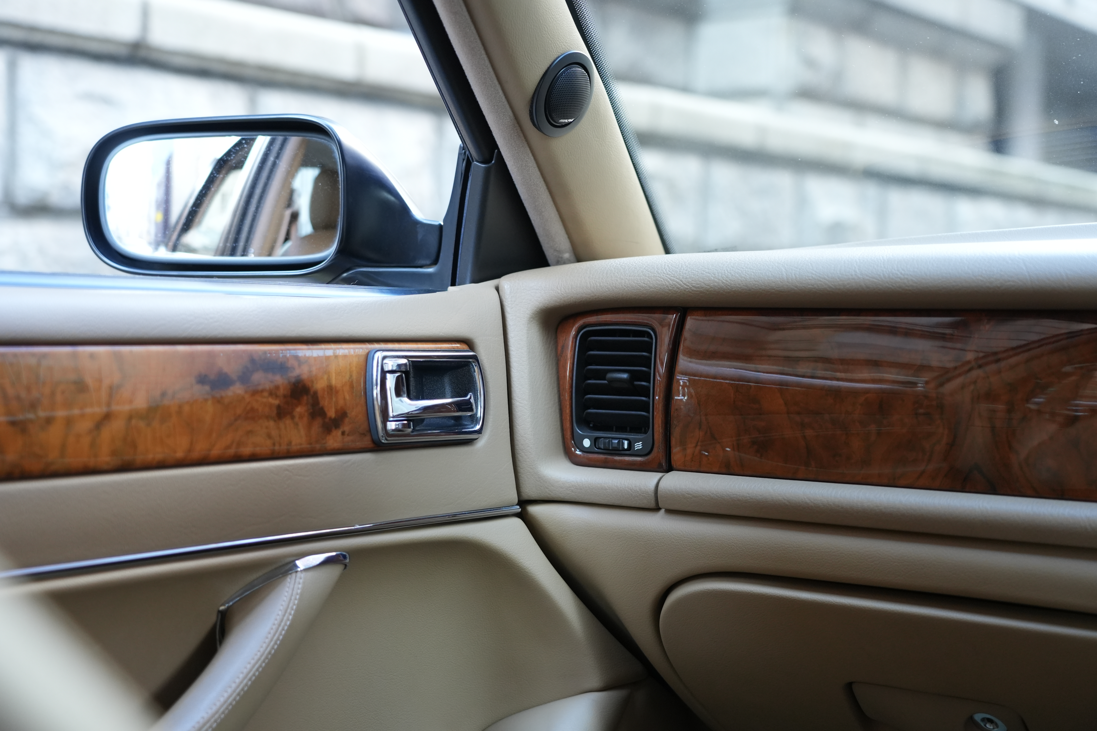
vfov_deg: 25.1
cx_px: 548
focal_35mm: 54
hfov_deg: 36.9
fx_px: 1645
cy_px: 366
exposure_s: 1/160
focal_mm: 54
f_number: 4
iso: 1600
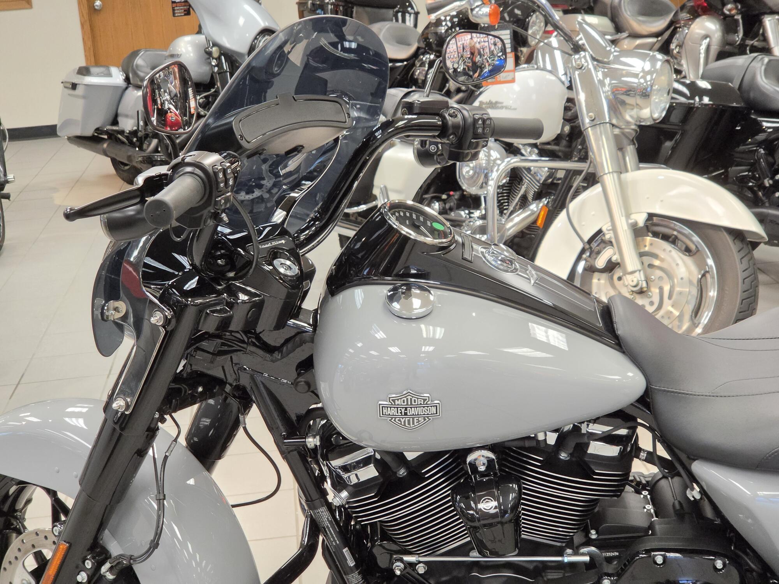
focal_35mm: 69
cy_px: 292
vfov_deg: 21.3
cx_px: 390
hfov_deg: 28.2
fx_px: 1553
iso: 320
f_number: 2.4
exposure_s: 1/60
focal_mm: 7
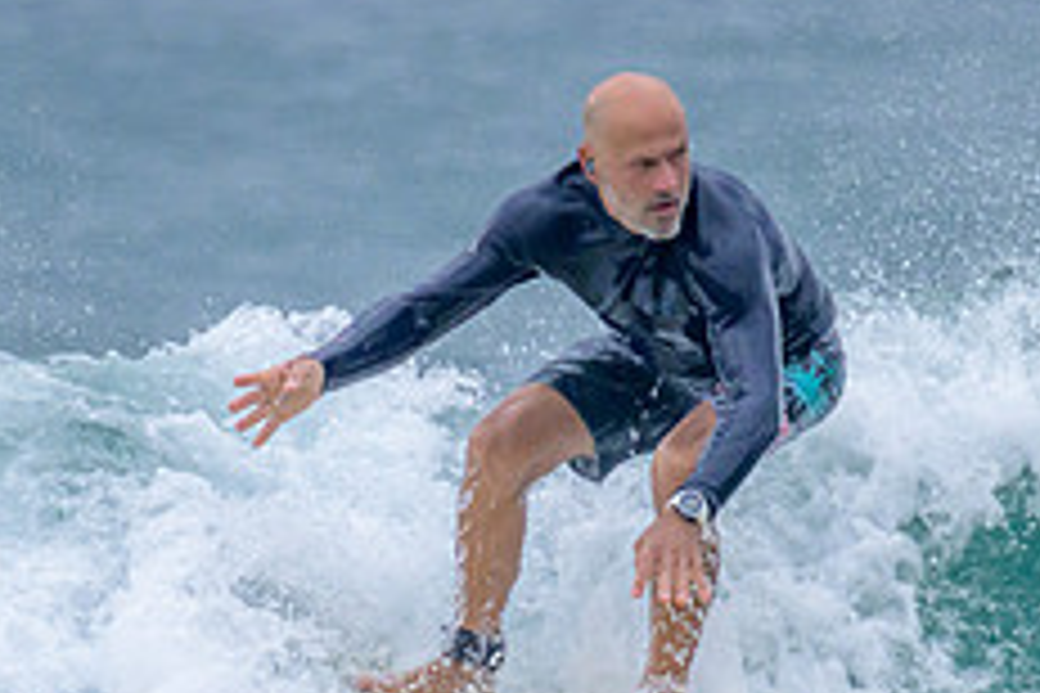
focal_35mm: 2529
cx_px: 535
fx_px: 73054
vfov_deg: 0.5
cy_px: 654
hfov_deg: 0.8
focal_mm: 800
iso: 1250
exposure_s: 1/2000
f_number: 11
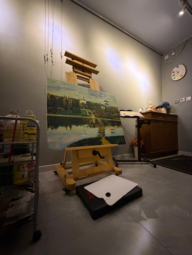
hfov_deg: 85.7
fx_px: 104
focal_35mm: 14
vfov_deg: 102.1
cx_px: 96
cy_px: 128
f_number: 2.2
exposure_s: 1/33
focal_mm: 2.22
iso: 1000
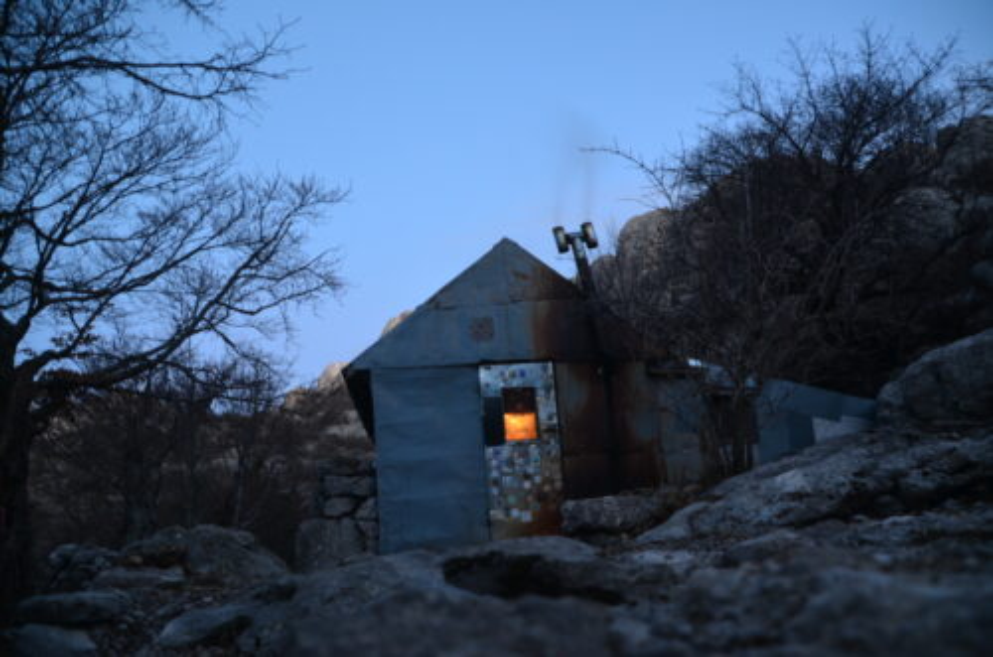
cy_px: 328
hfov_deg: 67.5
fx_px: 743
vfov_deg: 47.7
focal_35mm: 27
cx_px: 496
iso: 100
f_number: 3.5
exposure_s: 1
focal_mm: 18
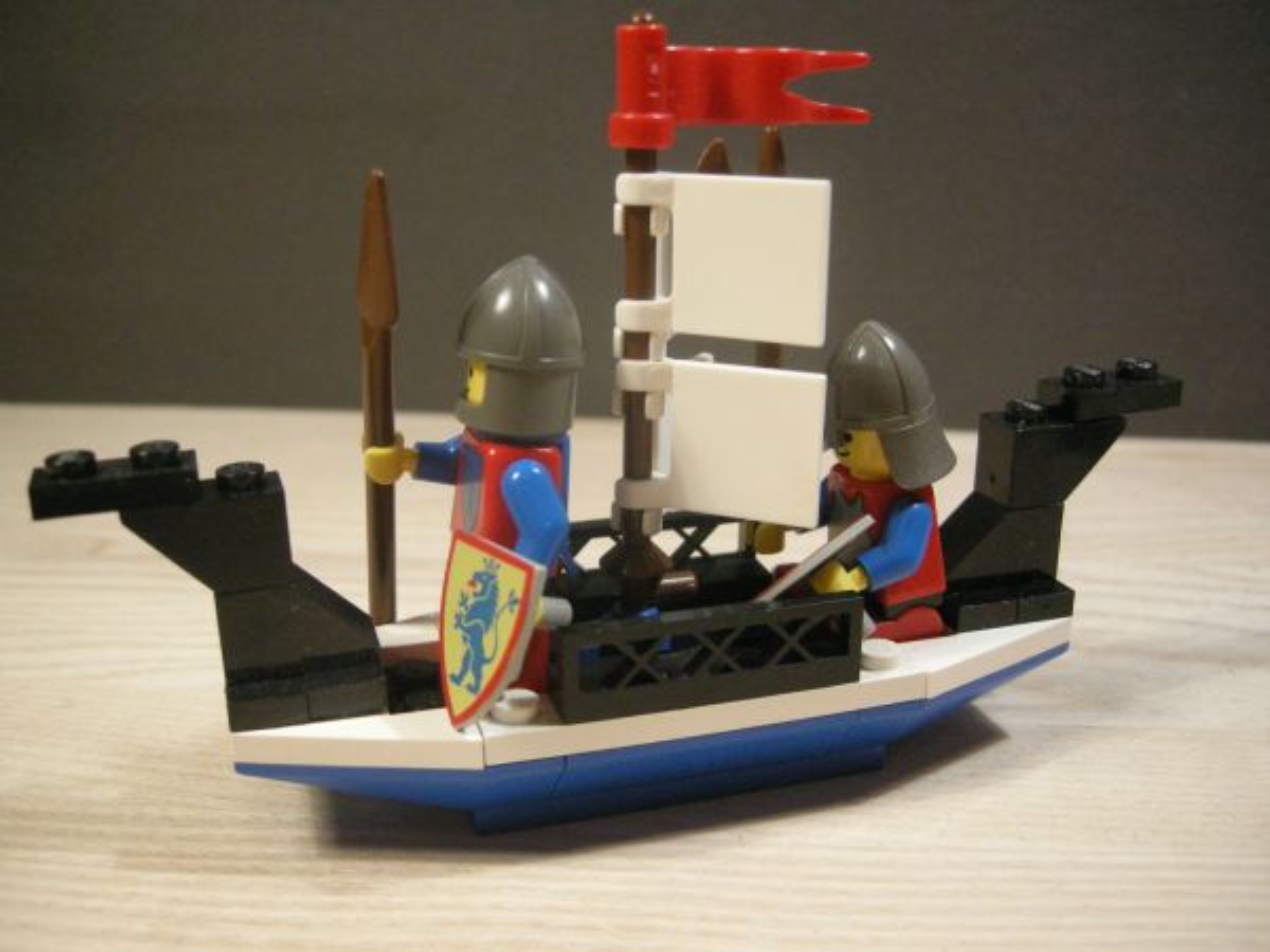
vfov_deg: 39.7
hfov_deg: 51.4
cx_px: 635
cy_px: 476
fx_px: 1321
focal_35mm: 36
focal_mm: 7.5
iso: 398
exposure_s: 1/60
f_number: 2.7
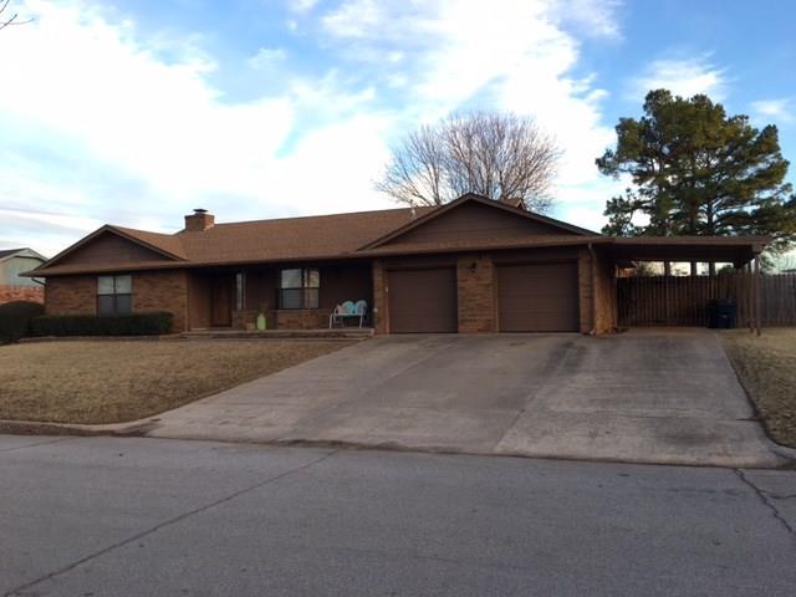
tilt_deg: +3.2
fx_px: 667
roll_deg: +0.5
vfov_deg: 48.2
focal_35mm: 29
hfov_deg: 61.7
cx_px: 398
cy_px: 298
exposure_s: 1/60
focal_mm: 4.15
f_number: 2.2
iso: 25
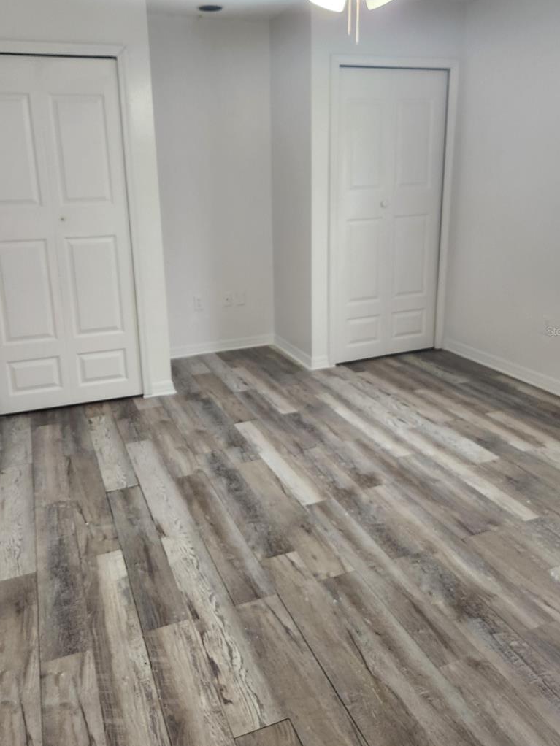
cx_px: 270
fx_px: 582
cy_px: 331
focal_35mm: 27
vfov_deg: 65.1
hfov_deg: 51.4
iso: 320
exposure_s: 1/120
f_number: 1.8
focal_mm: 5.4
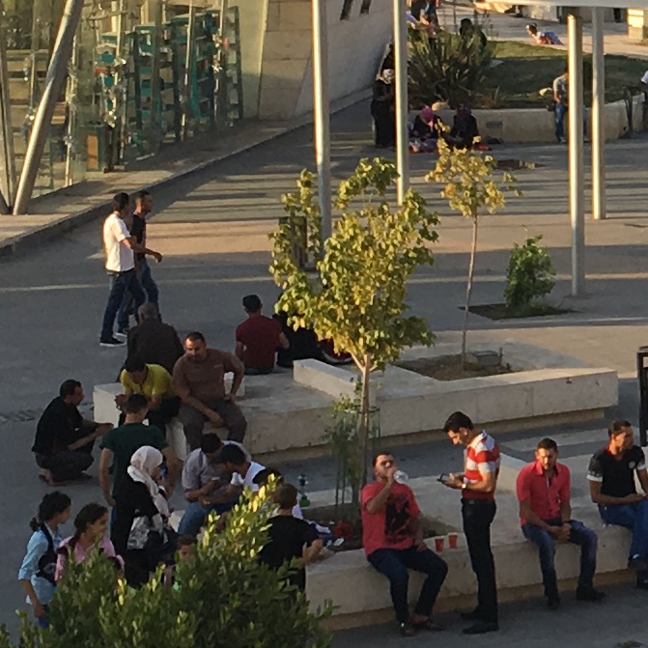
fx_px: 3262
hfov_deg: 10.9
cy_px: 344
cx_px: 1020
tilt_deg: -8.8
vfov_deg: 11.3
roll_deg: -0.9
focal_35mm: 154
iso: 25
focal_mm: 4.15
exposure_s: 1/565
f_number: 2.2
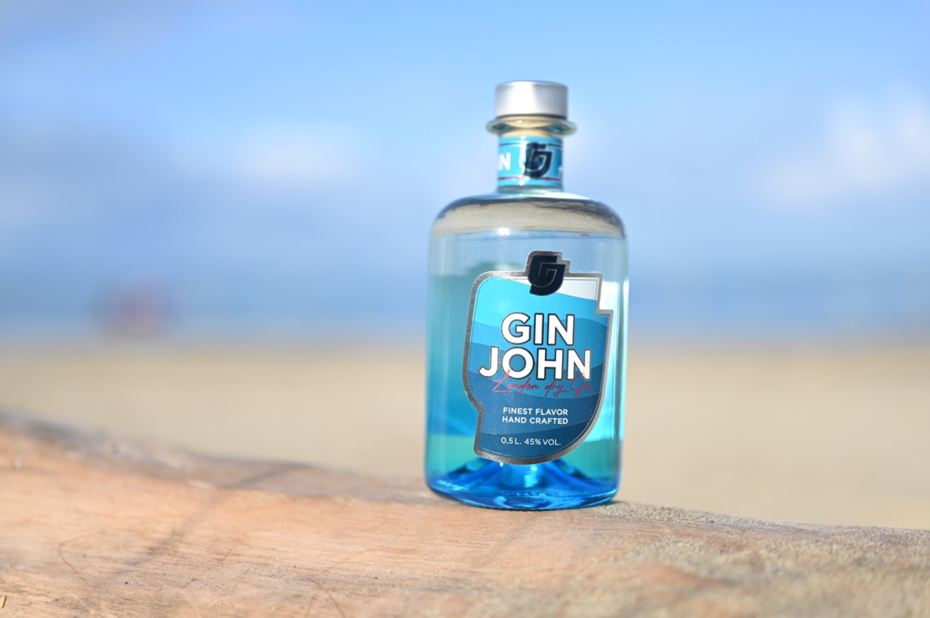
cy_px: 309
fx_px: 1291
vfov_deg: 27.0
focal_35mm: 50
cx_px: 465
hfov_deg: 39.6
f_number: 1.8
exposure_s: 1/3200
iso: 100
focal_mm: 50
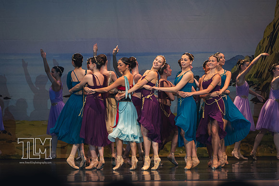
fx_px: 1975
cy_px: 93
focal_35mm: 255
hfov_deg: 8.1
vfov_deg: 5.4
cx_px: 140
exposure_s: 1/500
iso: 640
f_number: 2.8
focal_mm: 170
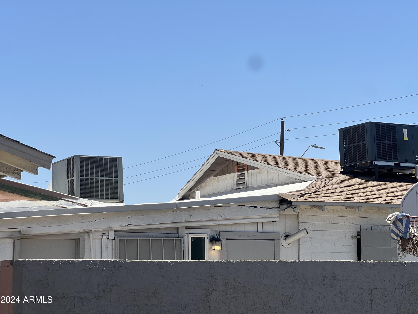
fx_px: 930
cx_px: 209
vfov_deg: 19.1
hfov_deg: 25.3
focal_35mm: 77
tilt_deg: +7.2
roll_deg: +0.9
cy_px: 157
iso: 32
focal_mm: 9
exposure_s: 1/1130
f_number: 2.8
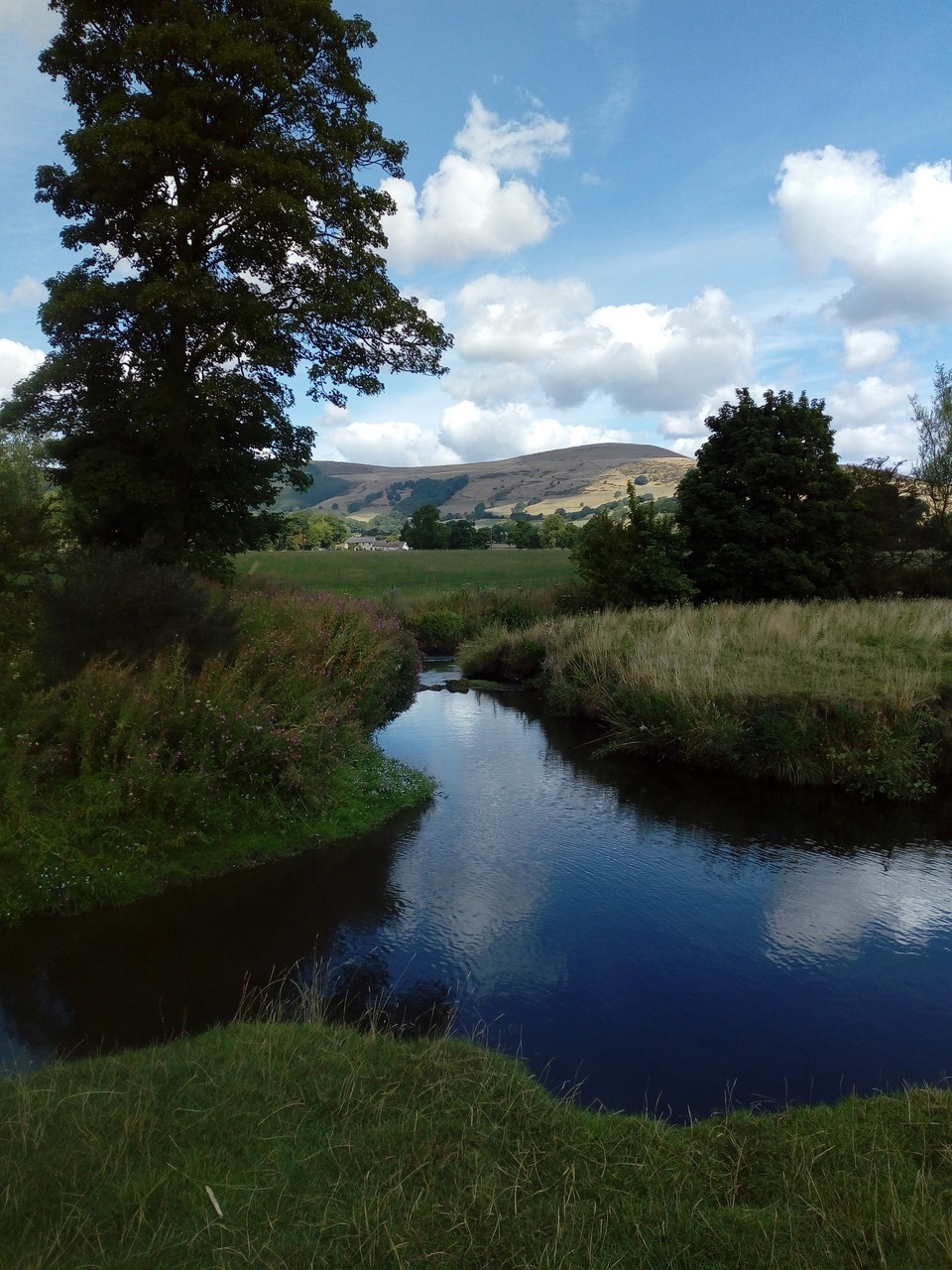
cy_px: 635
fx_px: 990
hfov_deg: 51.4
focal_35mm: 27
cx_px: 476
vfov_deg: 65.3
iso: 116
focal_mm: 3.5
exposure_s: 1/1595
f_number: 2
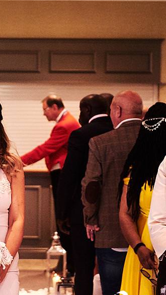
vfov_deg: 16.0
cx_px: -14
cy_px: 160
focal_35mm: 134
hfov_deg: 9.0
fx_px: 1049
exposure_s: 1/250
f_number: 2.8
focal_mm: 50
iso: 6400
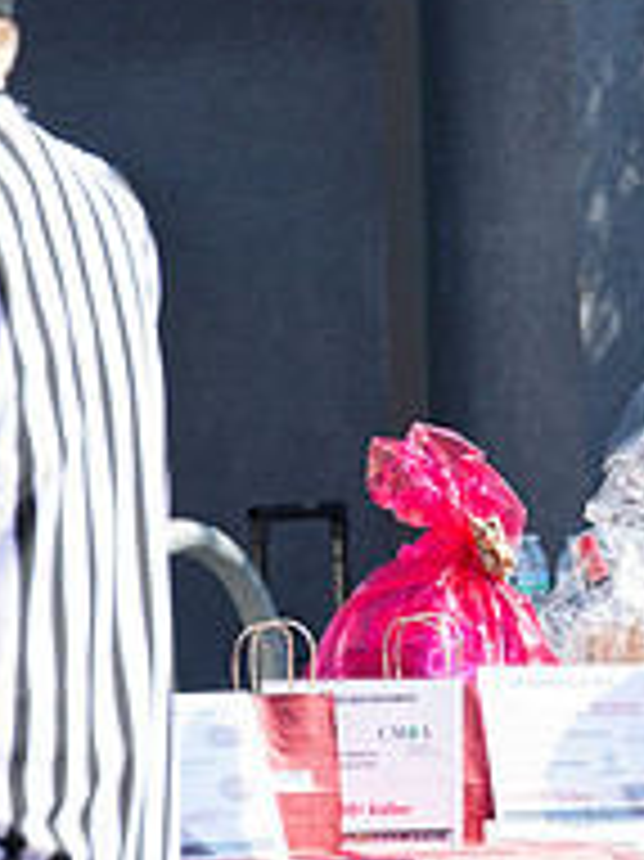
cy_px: 653
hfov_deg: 2.0
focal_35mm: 733
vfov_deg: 2.7
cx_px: 929
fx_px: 18203
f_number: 7.1
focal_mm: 195
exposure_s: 1/250
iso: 200
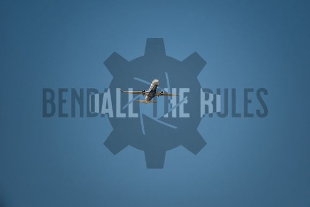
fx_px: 5168
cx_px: 155
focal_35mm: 600
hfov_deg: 3.4
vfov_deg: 2.3
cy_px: 104
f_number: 5.6
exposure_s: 1/1000
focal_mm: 400
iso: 400
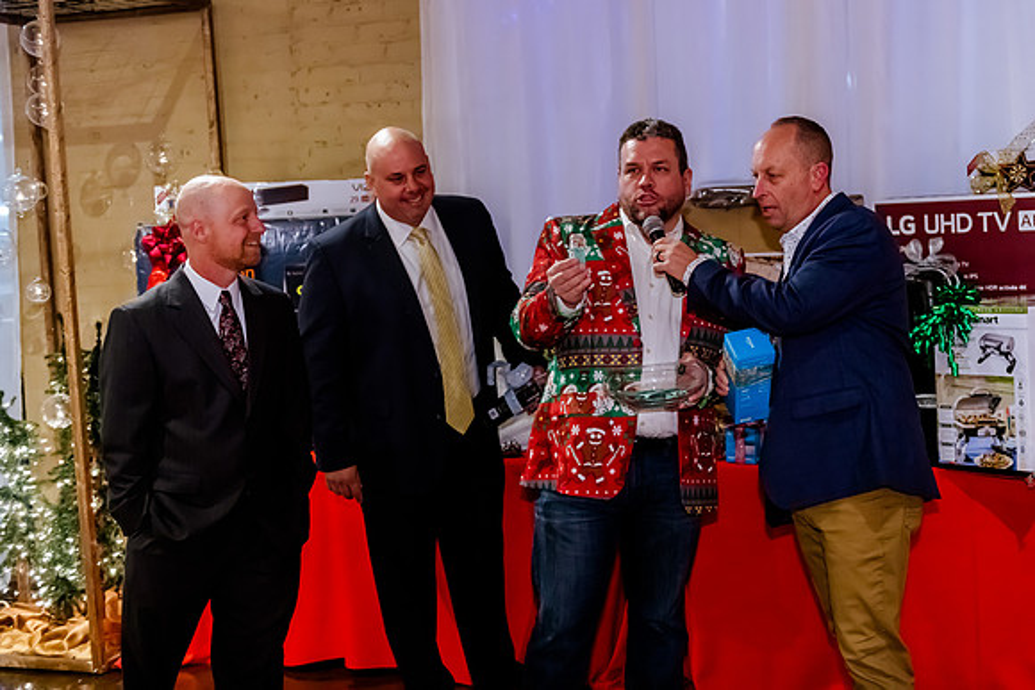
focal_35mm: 48
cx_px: 592
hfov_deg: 41.0
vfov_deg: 28.0
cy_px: 295
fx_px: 1382
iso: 5000
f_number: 2.8
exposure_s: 1/160
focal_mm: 42
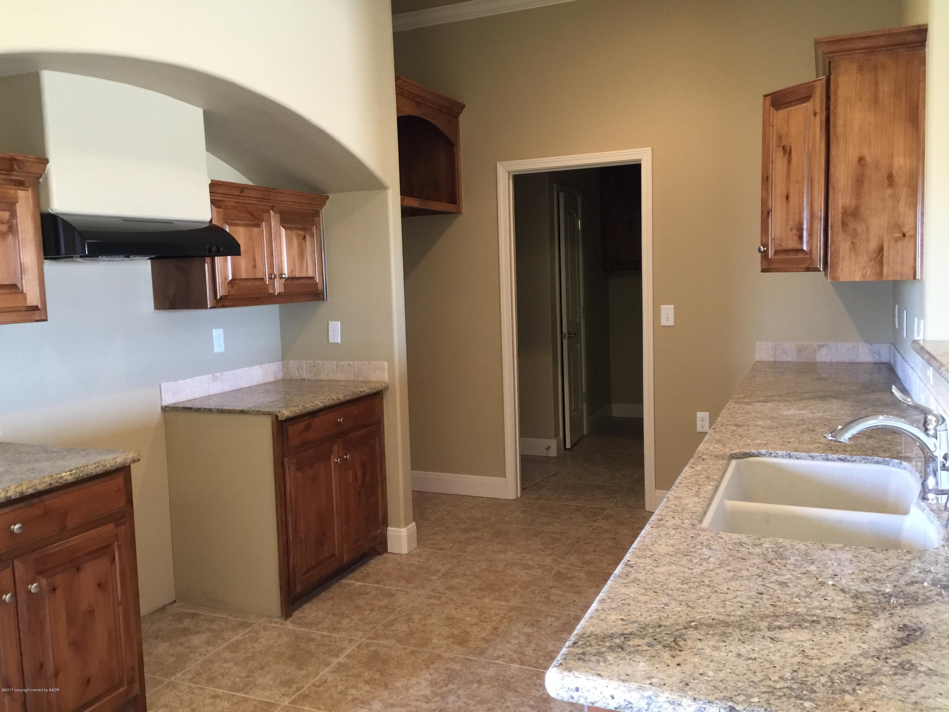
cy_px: 356
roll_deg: +1.7
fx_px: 795
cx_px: 474
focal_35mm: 29
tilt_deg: -4.8
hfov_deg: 61.7
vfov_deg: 48.2
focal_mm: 4.15
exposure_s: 1/15
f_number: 2.2
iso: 100
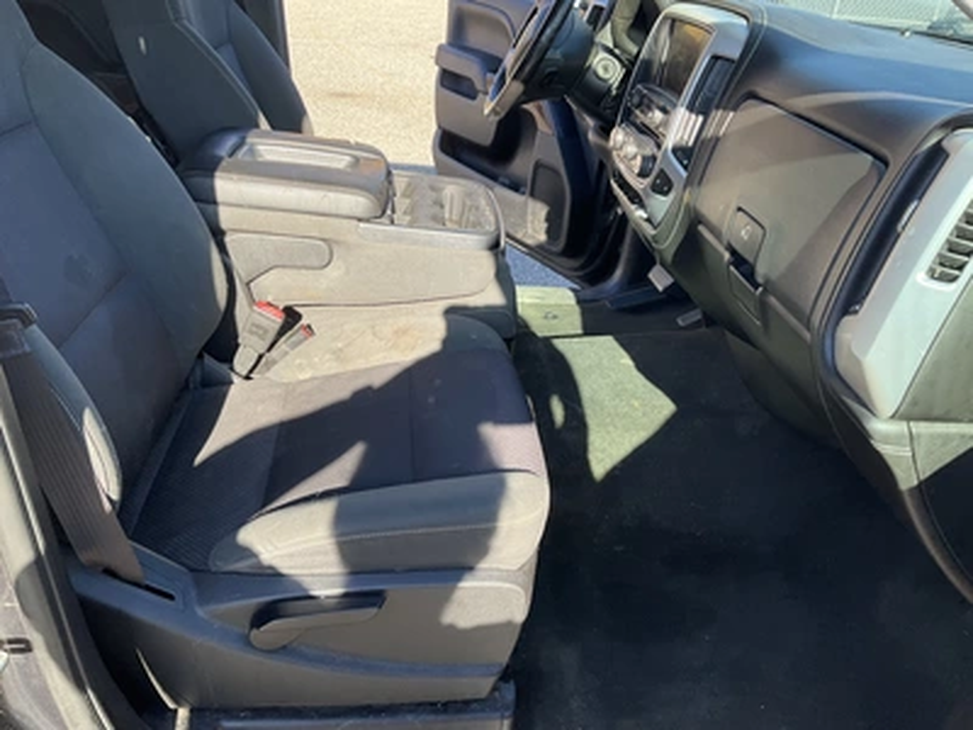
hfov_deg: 61.7
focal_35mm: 29
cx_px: 486
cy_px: 365
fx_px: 815
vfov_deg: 48.2
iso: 25
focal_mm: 3
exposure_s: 1/208
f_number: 1.8
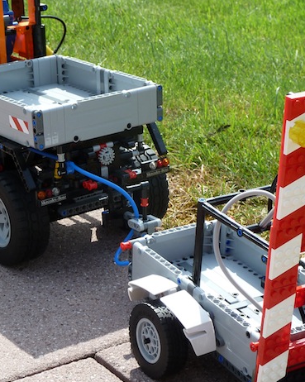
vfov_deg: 20.6
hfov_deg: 16.5
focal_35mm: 93
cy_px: 190
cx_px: 116
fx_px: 1050
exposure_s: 1/320
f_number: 3.9
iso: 80
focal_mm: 9.1
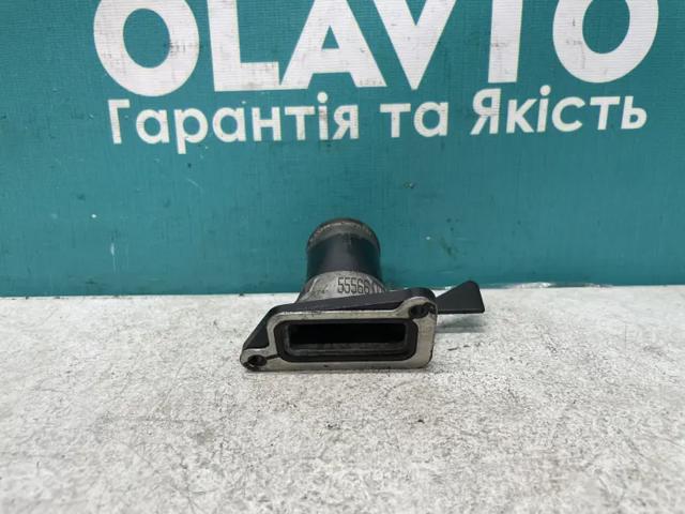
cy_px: 257
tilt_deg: -17.1
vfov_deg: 53.1
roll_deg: +3.2
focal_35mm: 26
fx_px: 515
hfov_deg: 67.3
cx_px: 342
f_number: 1.6
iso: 125
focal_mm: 4.2
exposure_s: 1/100
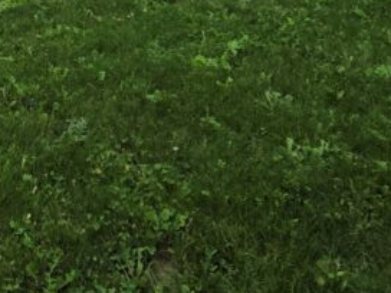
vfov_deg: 20.1
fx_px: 576
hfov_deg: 35.8
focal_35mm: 51
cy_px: -243
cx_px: 58
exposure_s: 1/2483
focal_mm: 2.2
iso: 40
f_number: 1.9
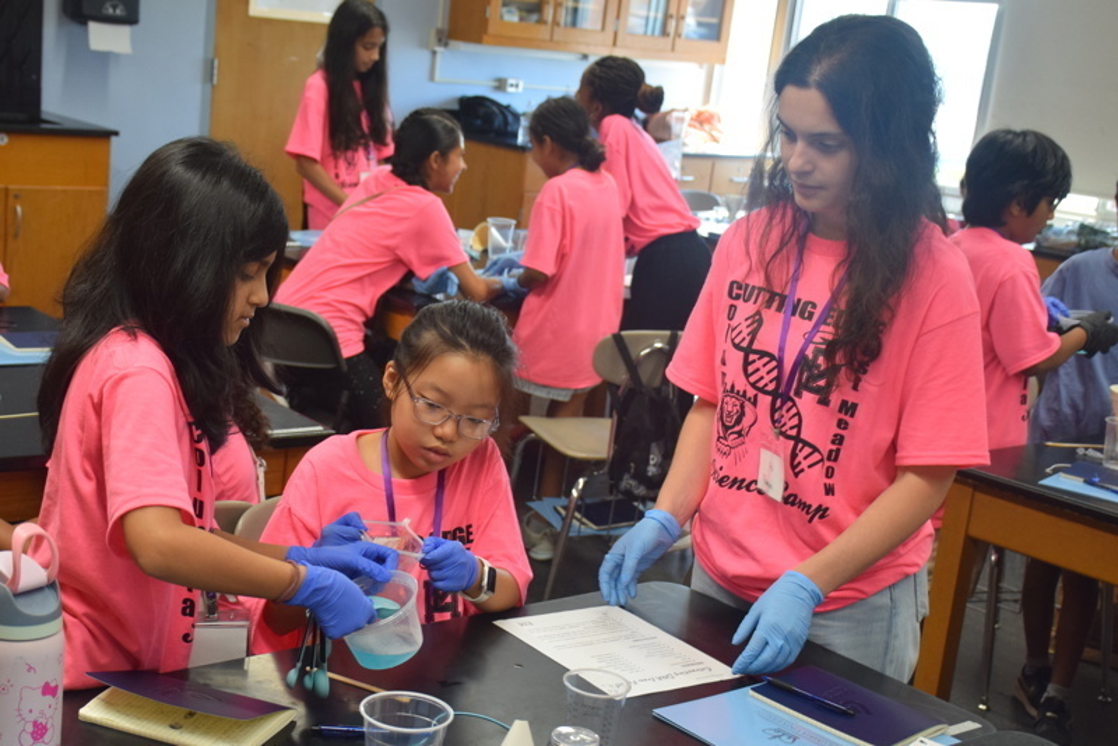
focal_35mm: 45
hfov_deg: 43.6
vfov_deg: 29.9
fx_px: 1398
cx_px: 559
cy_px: 373
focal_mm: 30
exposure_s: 1/60
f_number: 4
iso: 900
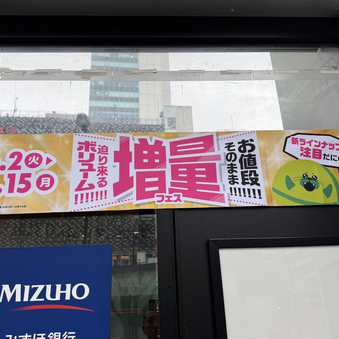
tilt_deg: +22.2
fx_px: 321
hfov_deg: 55.6
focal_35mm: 29
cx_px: 170
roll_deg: +2.2
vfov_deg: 55.6
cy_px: 173
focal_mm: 6.76
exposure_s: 1/567
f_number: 1.78
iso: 80
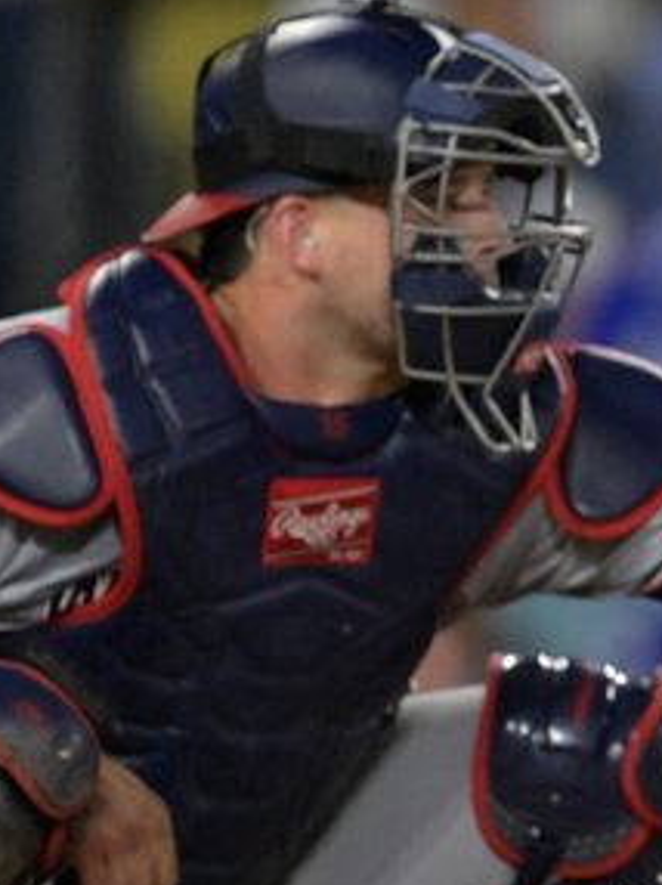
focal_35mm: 1615
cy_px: 210
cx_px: 1497
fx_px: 41242
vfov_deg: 1.2
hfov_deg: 0.9
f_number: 2.8
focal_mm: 400
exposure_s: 1/4000
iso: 2000
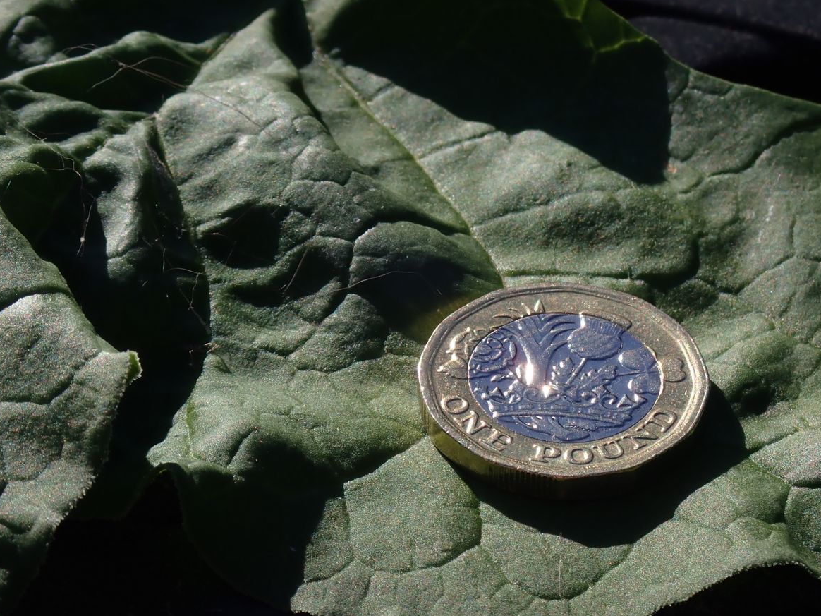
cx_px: 420
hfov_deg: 17.9
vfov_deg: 13.5
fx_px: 2609
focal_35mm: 110
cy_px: 280
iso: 100
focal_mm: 18
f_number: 6.3
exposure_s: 1/320
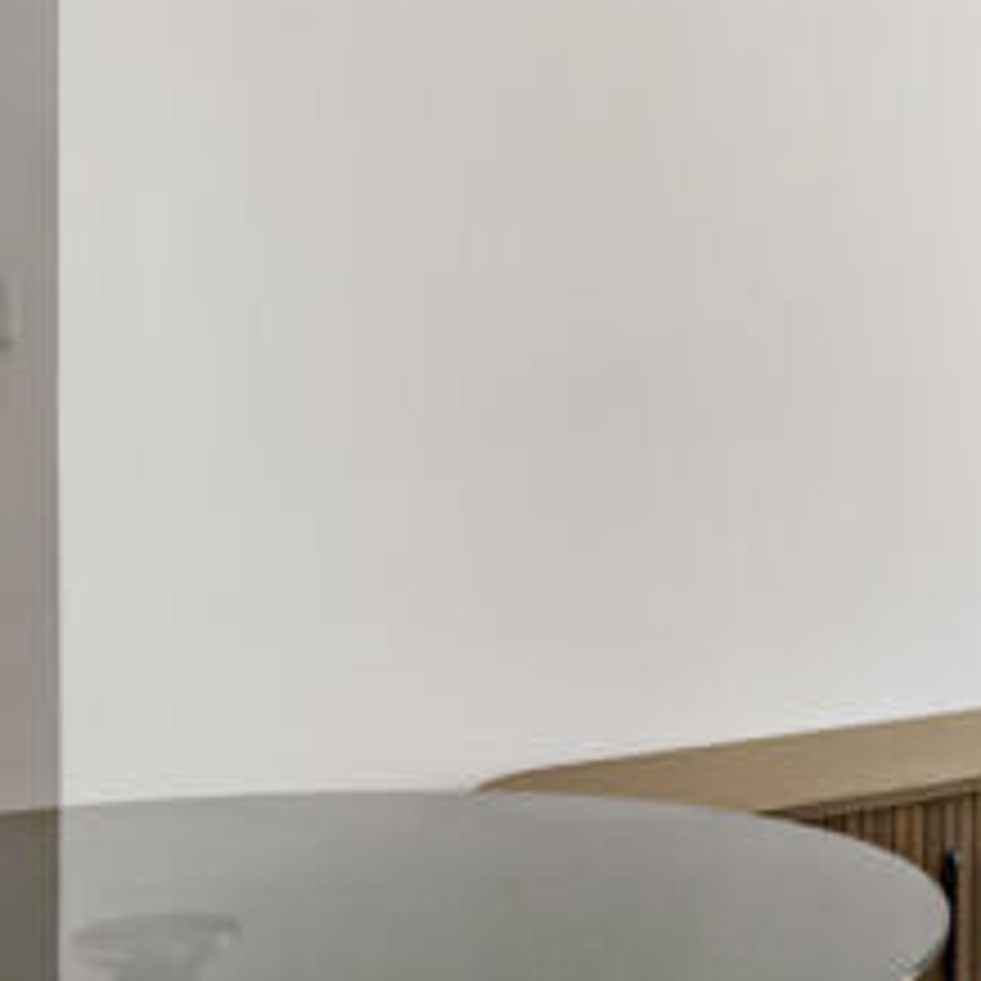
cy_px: 362
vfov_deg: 25.4
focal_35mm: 68
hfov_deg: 23.3
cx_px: 1179
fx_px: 2167
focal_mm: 16.9
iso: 320
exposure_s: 1/125
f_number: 7.1
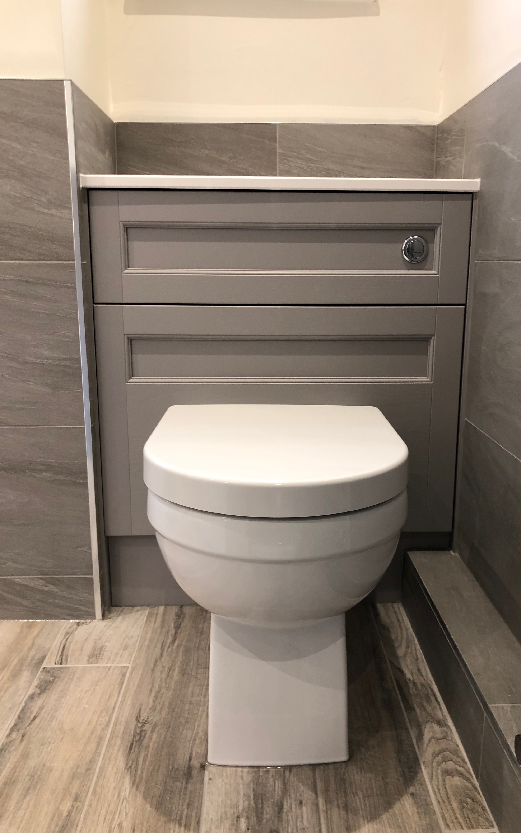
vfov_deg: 62.9
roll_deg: -0.8
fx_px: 682
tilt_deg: -11.7
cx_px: 295
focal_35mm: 30
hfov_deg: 41.7
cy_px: 415
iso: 32
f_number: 1.8
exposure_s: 1/20
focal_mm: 4
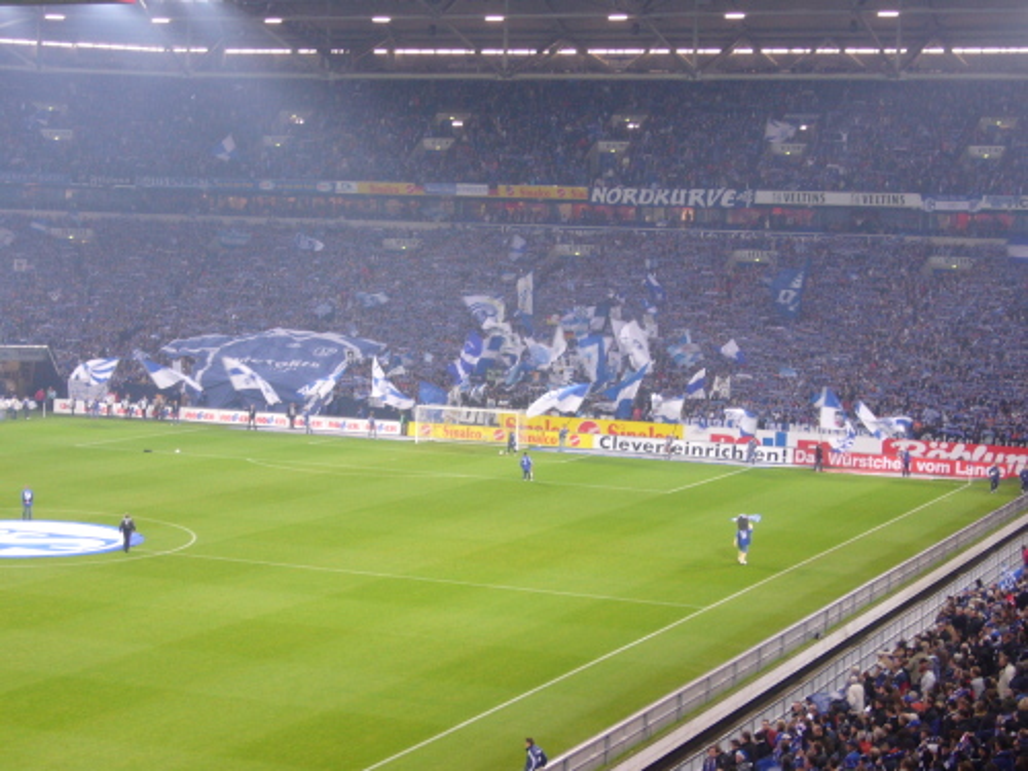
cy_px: 386
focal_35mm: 74
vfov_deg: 19.9
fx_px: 2198
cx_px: 514
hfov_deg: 26.3
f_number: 4.1
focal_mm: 12.2
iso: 100
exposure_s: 1/15
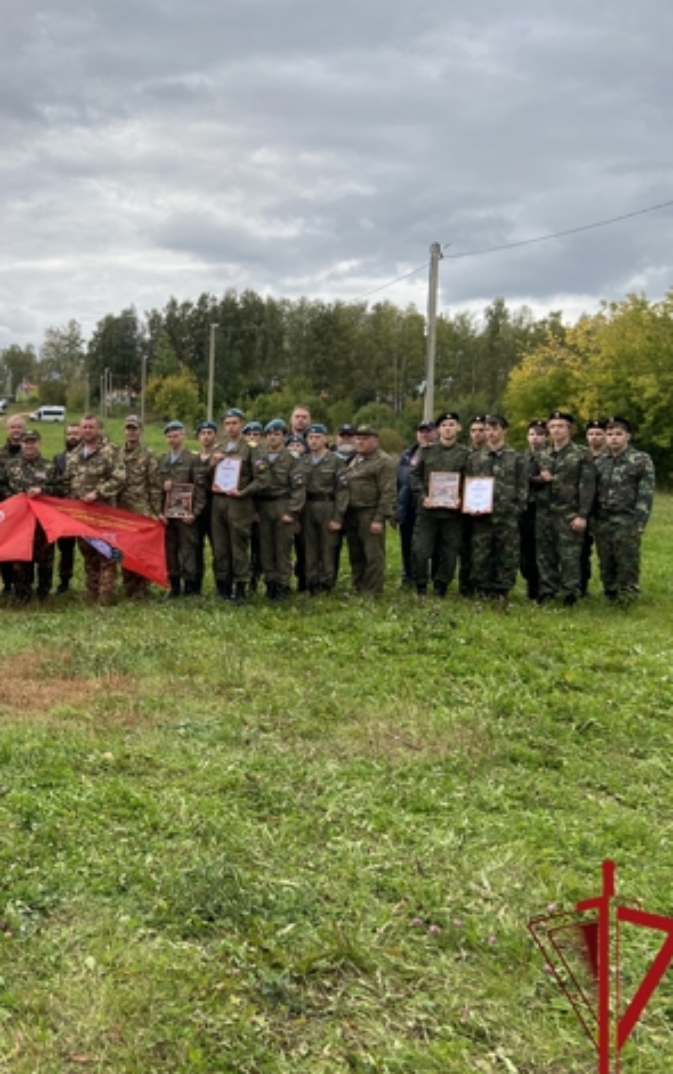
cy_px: 529
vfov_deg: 50.4
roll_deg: +0.4
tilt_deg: -4.2
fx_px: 1143
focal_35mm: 39
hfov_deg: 29.7
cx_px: -60
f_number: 1.8
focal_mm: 4.25
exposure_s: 1/644
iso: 32
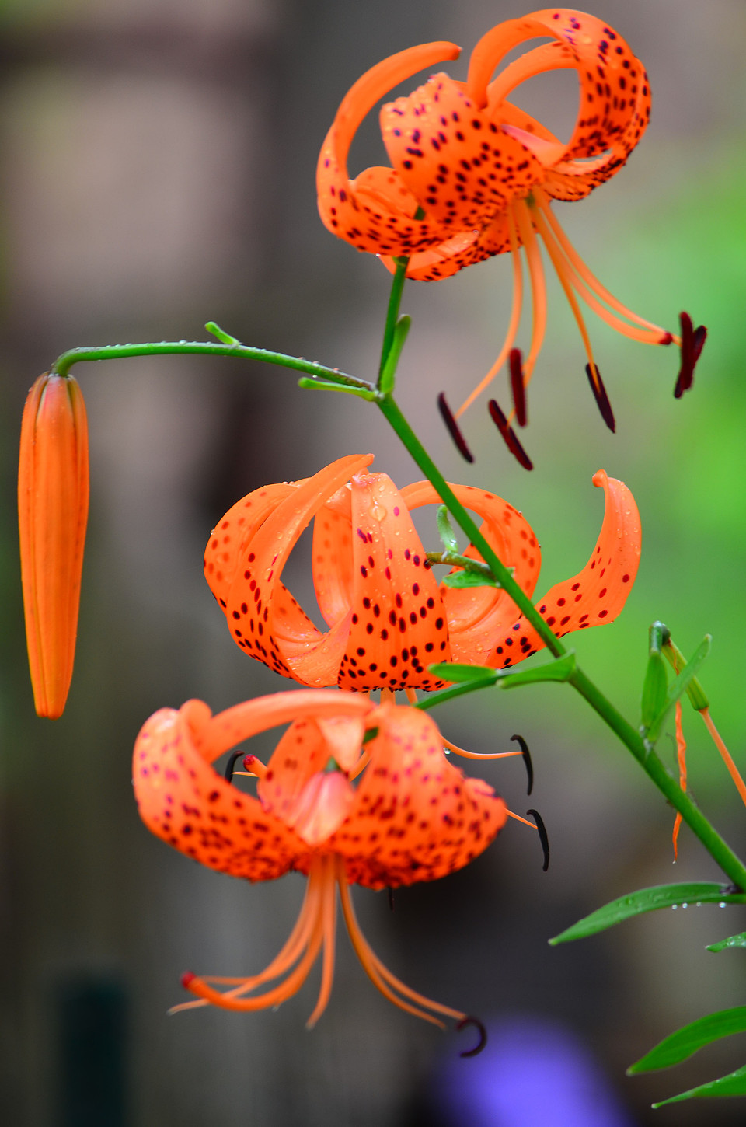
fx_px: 13117
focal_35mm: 420
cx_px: 373
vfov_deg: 4.9
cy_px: 564
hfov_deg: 3.3
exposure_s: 1/30
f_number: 5.6
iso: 220
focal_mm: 280
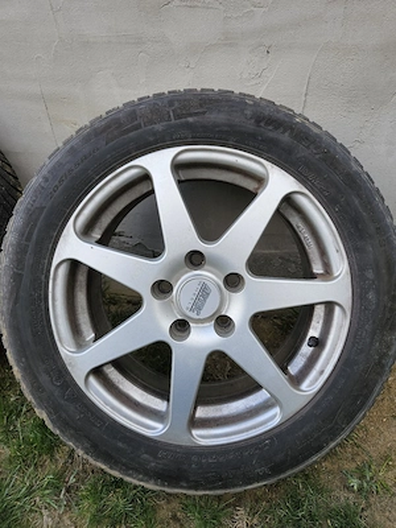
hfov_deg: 58.9
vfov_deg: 73.9
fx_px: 351
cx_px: 198
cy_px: 264
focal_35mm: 23
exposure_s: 1/370
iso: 50
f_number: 1.8
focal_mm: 5.4
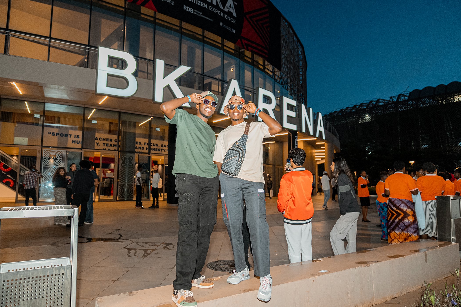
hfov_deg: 73.7
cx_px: 230
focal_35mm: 24
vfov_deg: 53.1
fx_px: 307
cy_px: 154
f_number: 2.8
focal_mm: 24
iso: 1250
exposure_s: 1/160
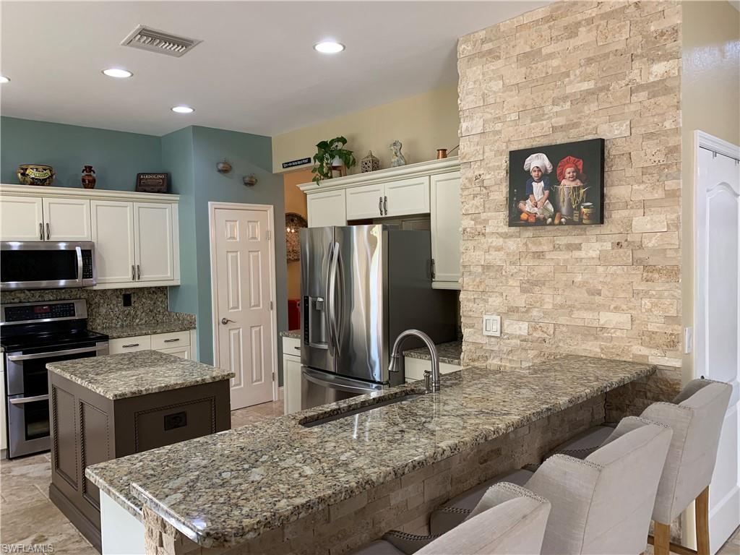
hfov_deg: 67.3
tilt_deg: -2.0
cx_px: 370
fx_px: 556
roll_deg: +1.1
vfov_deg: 53.1
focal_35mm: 26
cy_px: 278
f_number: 1.8
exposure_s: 1/60
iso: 100
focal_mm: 4.25
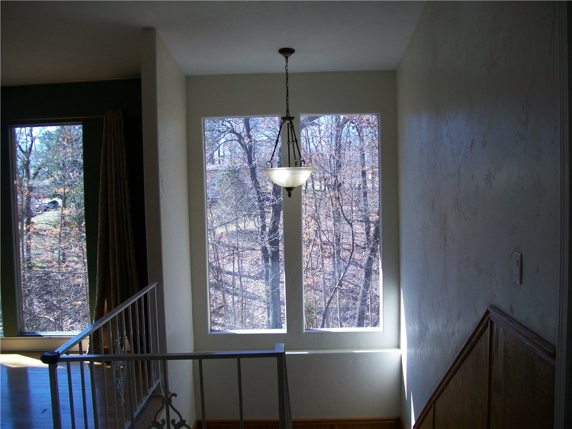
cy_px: 214
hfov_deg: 54.0
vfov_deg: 41.8
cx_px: 286
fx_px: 562
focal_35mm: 34
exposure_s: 1/160
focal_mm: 6.1
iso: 64
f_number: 2.7
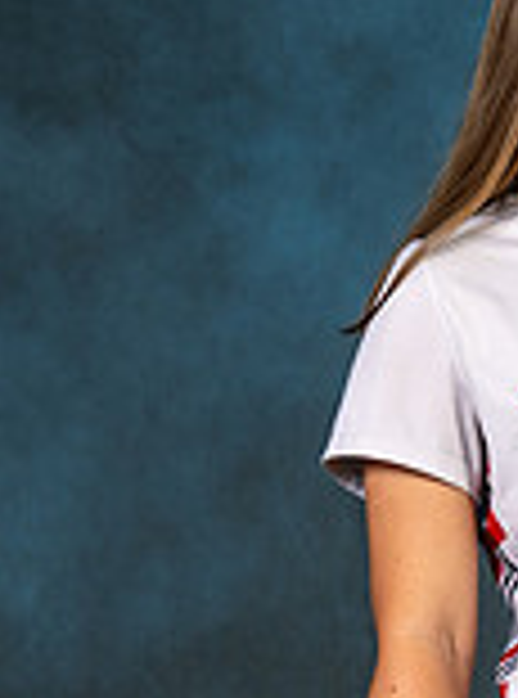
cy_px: 541
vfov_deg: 4.6
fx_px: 8740
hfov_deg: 3.4
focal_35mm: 435
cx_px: 979
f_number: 5.6
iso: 80
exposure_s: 1/200
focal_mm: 79
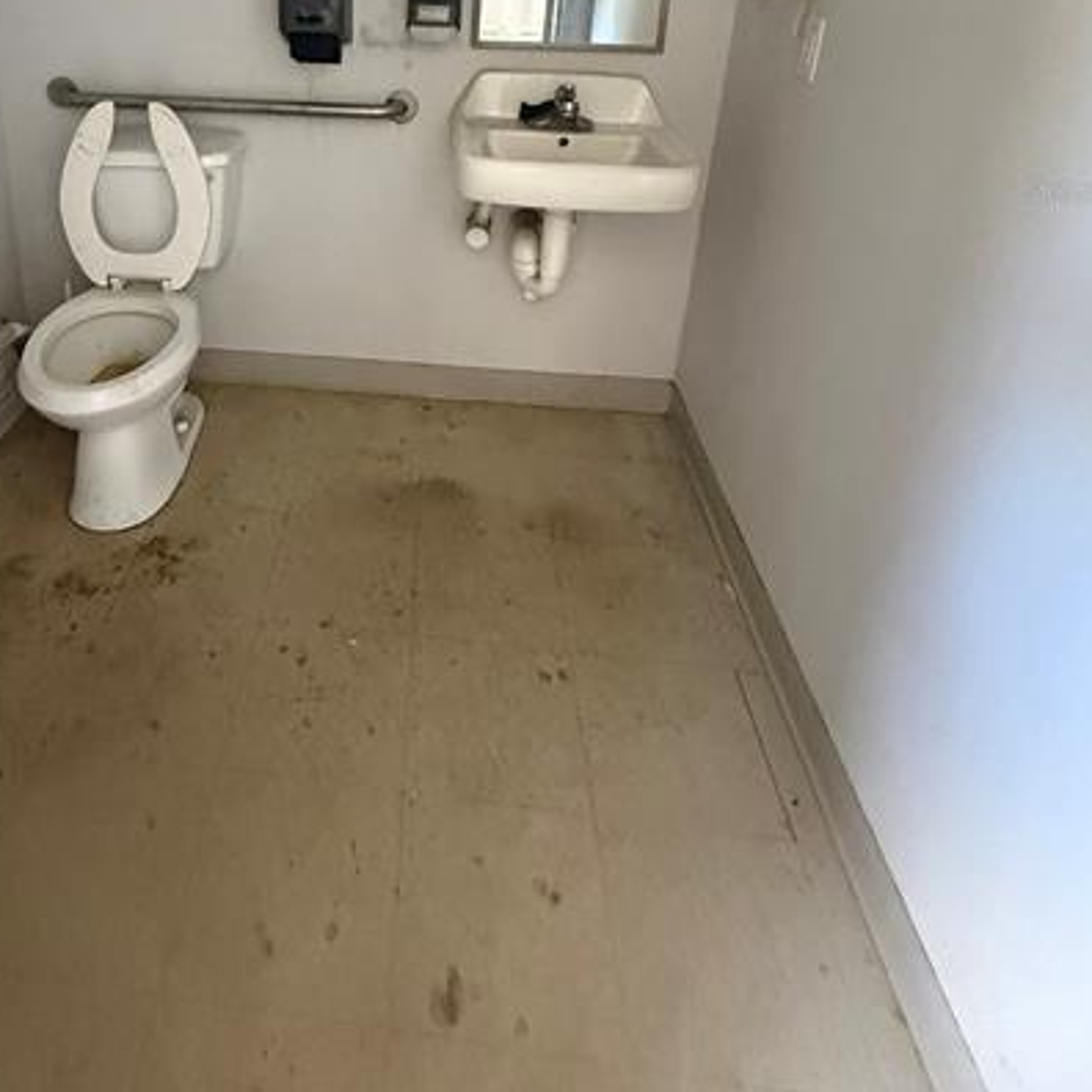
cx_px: 356
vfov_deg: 59.0
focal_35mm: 24
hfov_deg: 63.2
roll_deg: -1.0
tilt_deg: -19.5
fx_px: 857
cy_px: 190
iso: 800
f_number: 2.2
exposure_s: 1/60
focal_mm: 2.22
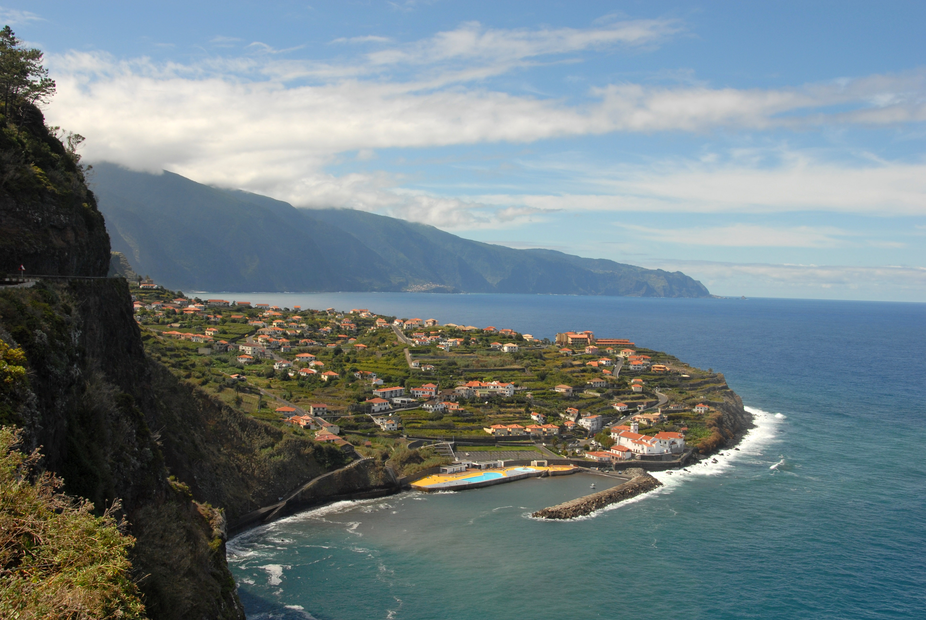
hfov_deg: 49.5
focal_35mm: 39
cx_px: 463
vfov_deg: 34.3
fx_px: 1004
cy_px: 310
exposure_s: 1/320
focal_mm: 26
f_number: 9
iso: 200
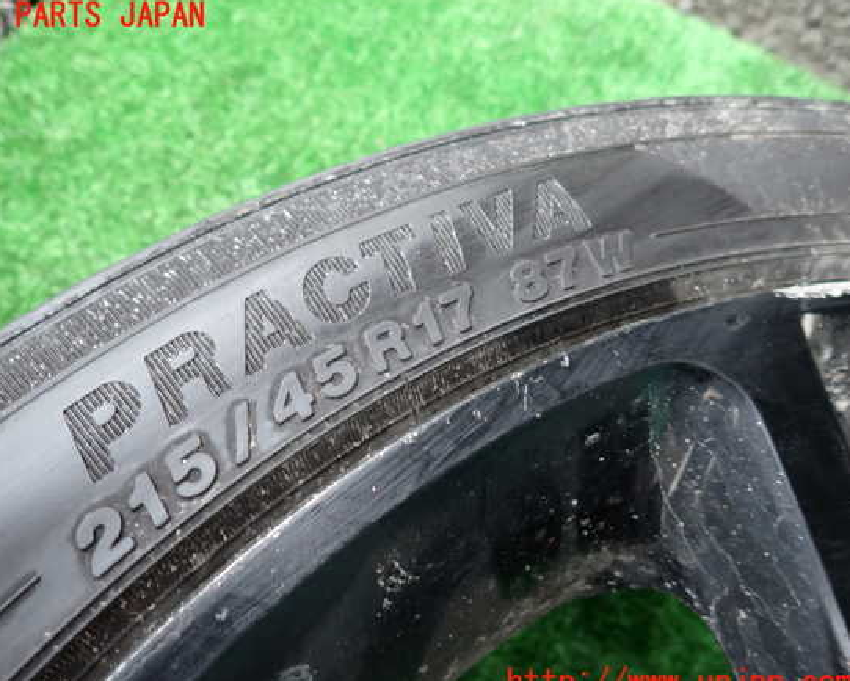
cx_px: 390
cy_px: 350
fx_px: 679
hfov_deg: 64.0
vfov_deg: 53.2
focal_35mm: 27
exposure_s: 1/30
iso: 250
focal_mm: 4.5
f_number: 2
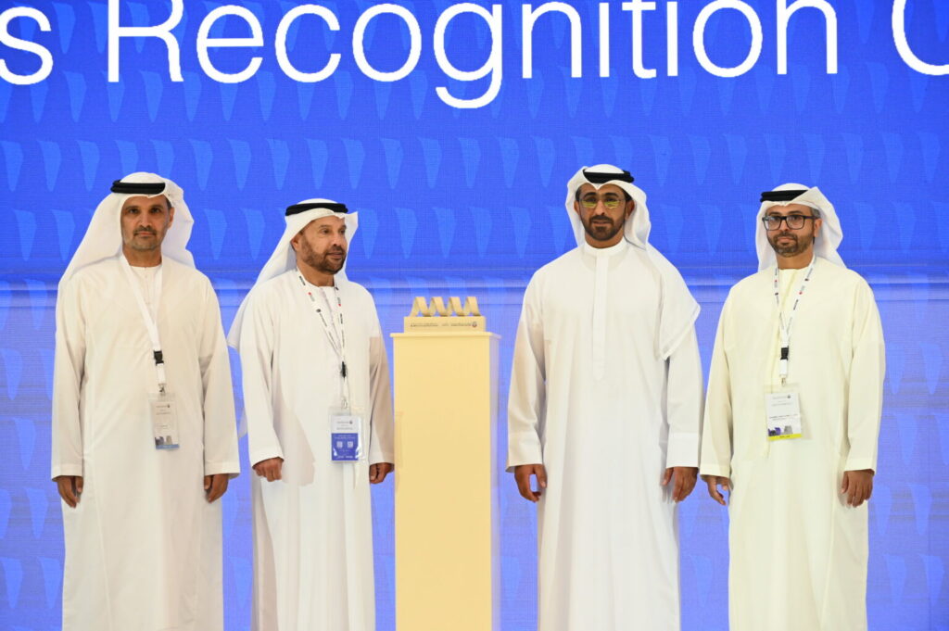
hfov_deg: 13.7
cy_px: 316
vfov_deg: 9.1
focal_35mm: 150
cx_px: 474
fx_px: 3951
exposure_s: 1/400
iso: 2500
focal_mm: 150
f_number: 5
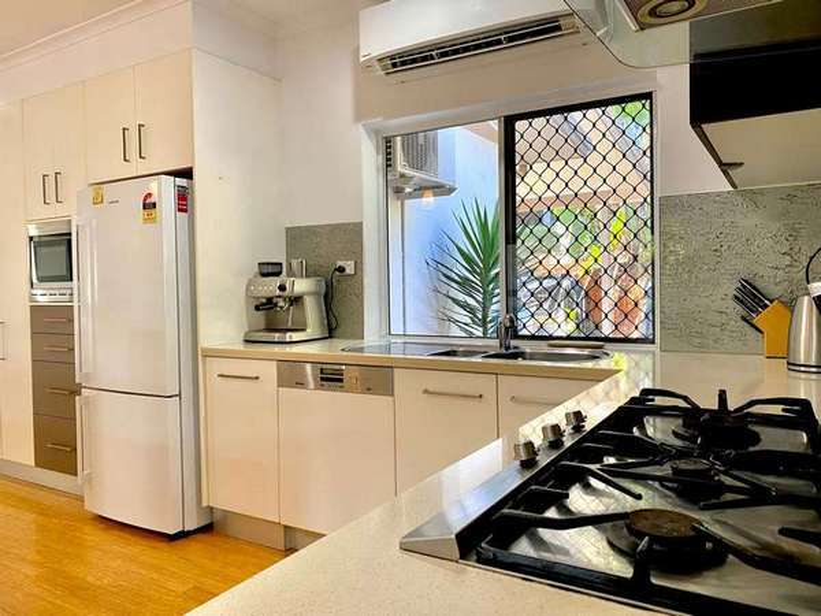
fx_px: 617
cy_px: 308
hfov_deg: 67.3
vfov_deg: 53.1
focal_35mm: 26
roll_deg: +1.6
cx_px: 410
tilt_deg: -1.9
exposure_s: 1/50
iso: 64
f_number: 1.8
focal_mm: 4.25
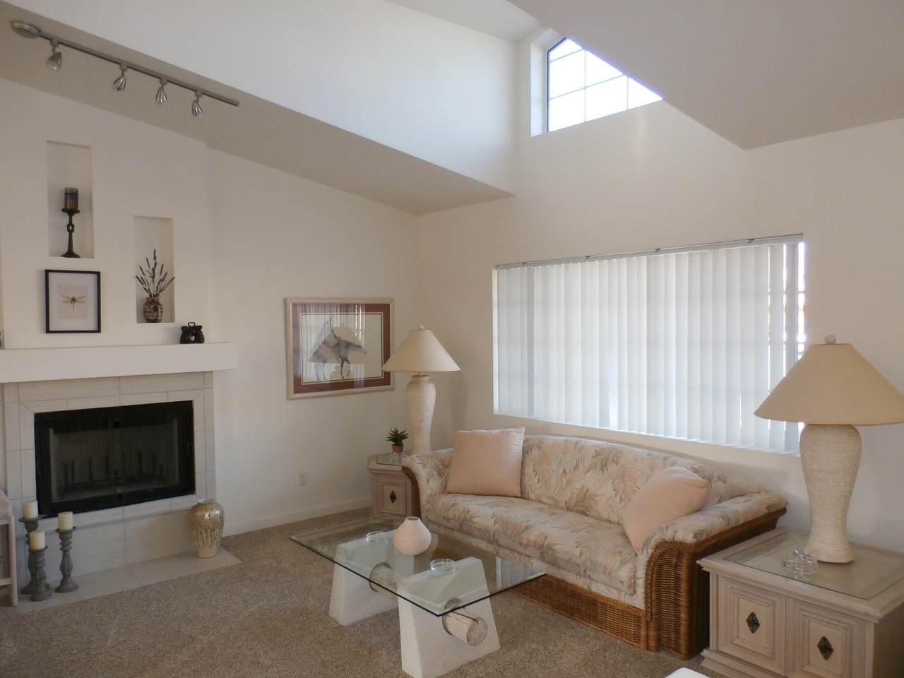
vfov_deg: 54.9
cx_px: 452
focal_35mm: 25
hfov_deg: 69.4
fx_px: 653
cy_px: 339
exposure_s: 1/30
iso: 200
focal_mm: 4.5
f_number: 3
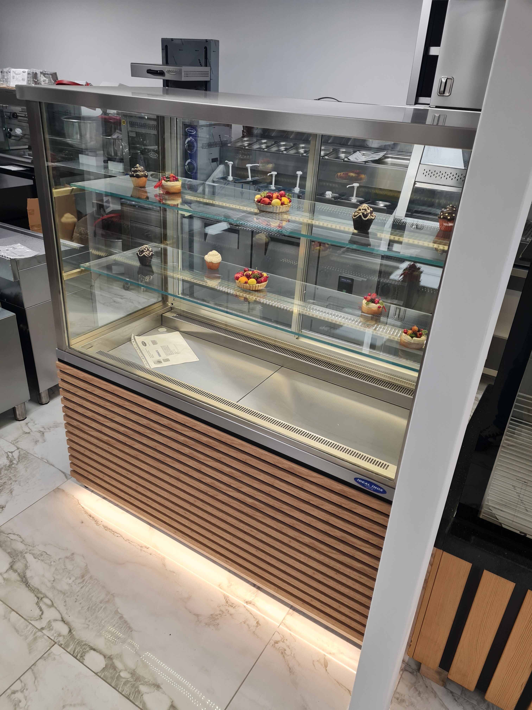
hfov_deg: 53.1
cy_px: 355
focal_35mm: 26
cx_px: 266
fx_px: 533
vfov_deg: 67.3
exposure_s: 1/100
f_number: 1.8
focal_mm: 5.4
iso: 64
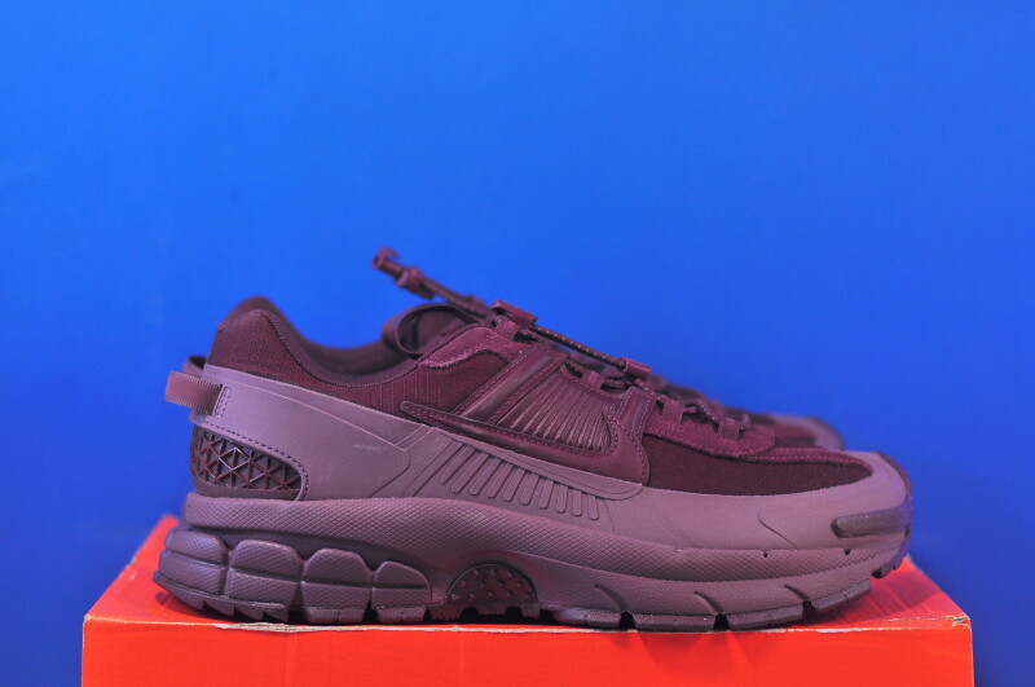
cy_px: 344
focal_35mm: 75
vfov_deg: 18.1
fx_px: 2153
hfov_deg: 27.0
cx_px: 518
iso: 250
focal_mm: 50
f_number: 2.5
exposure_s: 1/320
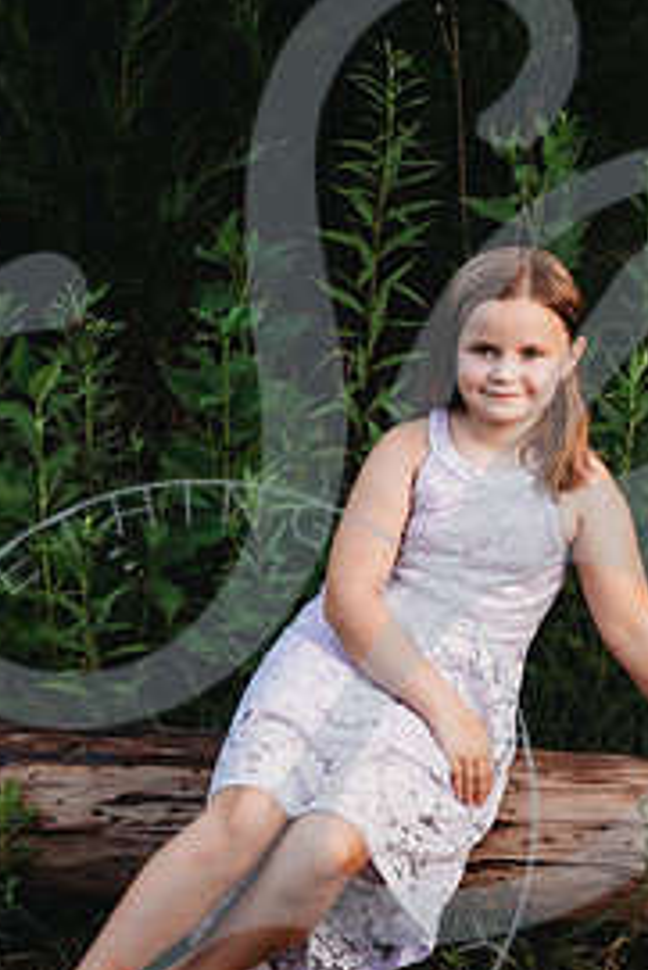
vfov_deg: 21.9
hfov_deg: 14.7
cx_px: 365
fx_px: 2508
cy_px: 540
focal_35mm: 93
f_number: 2.8
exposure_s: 1/400
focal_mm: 56
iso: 160
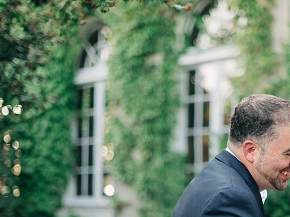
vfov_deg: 16.7
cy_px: 161
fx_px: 737
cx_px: 222
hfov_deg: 22.0
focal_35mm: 88
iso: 320
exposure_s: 1/1000
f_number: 1.4
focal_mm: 50
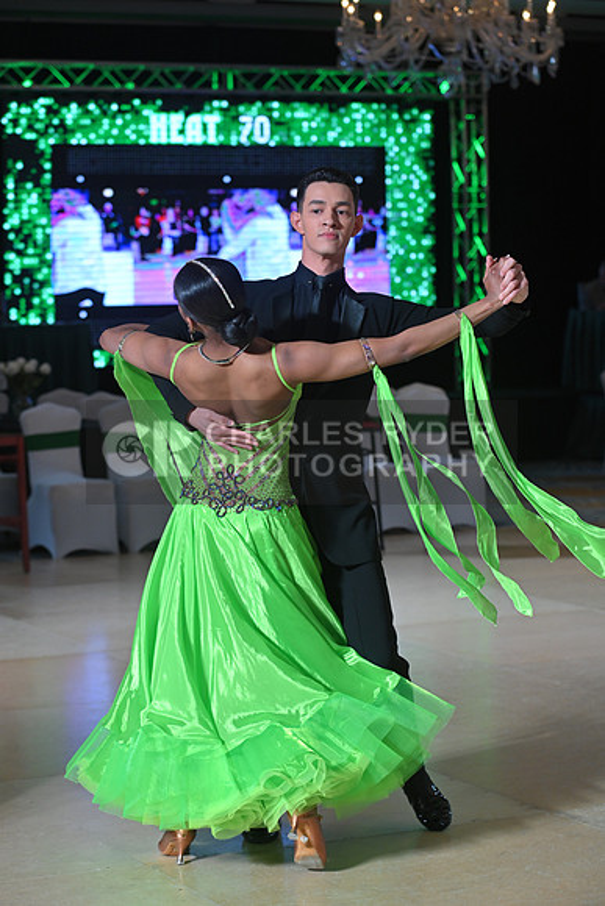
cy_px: 453
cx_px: 302
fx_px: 2267
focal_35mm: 90
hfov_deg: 15.2
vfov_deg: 22.6
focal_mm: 90
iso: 1250
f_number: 5
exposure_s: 1/400
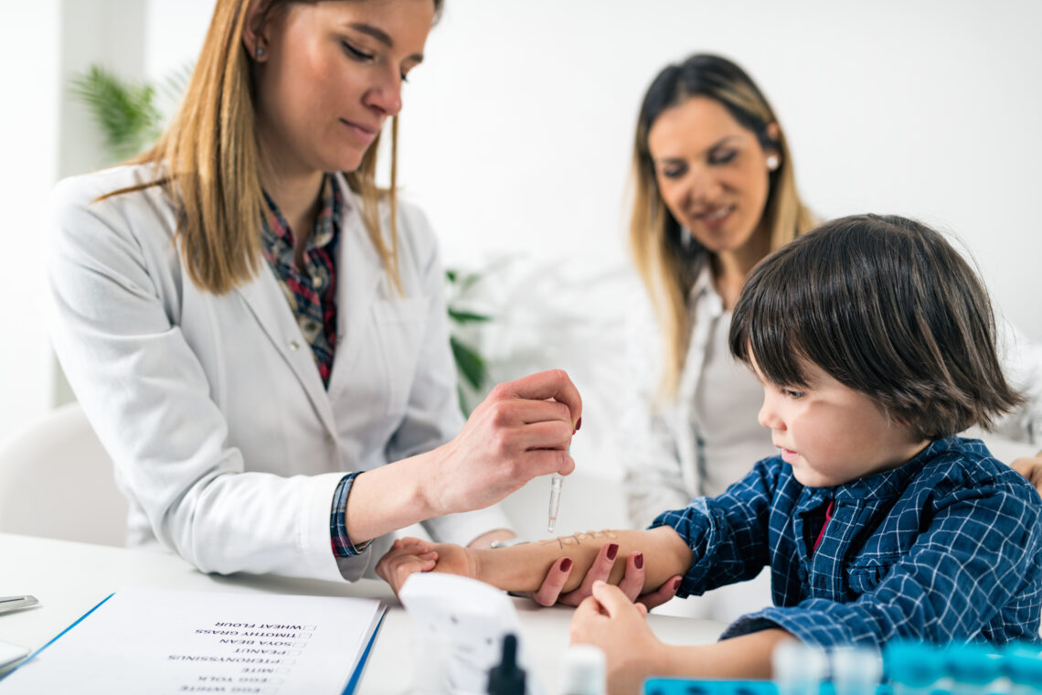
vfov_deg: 37.9
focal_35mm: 35
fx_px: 1013
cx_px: 521
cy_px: 348
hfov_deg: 54.4
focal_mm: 35
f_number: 2.2
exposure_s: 1/160
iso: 64
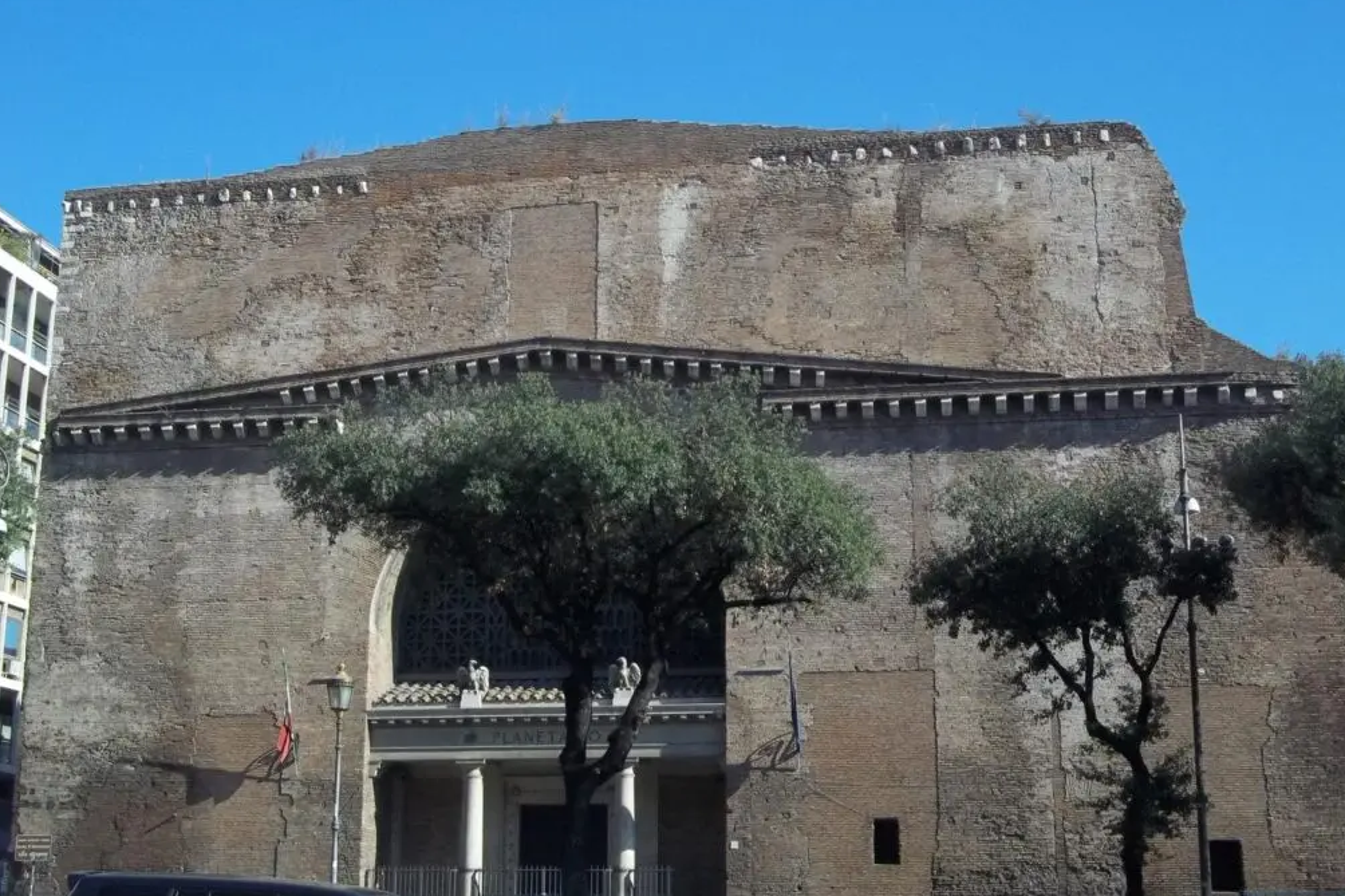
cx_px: 664
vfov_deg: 26.0
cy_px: 414
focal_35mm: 52
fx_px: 1942
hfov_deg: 38.2
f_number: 3.6
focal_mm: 8.8
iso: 100
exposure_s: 1/800
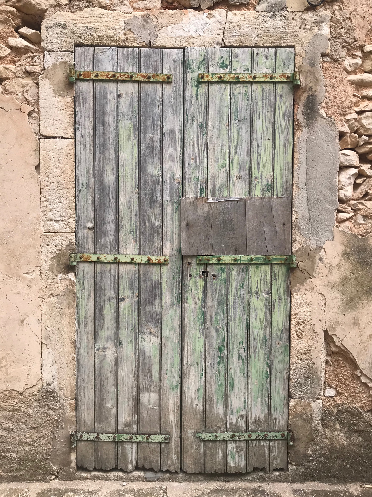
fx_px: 401
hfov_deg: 49.7
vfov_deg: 63.5
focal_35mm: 28
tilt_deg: -1.6
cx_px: 186
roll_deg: -0.4
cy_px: 248
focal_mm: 3.99
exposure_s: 1/439
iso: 20
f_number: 1.8
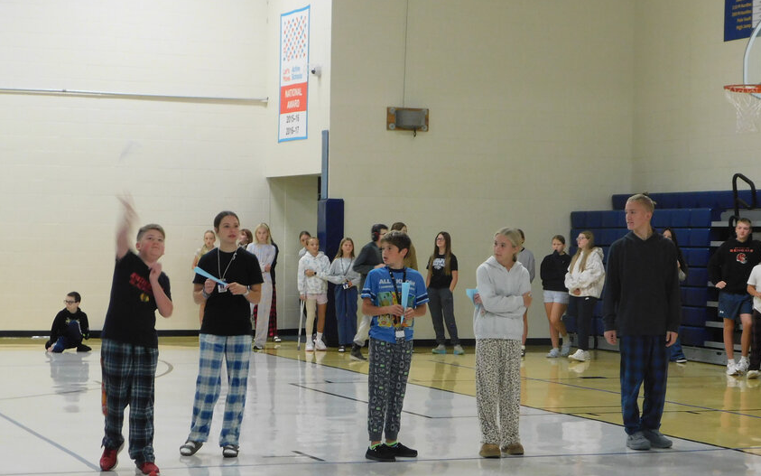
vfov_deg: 15.3
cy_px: 327
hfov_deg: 24.4
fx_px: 1763
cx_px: 353
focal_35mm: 85
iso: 360
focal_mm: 11.7
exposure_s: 1/30
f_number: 4.2
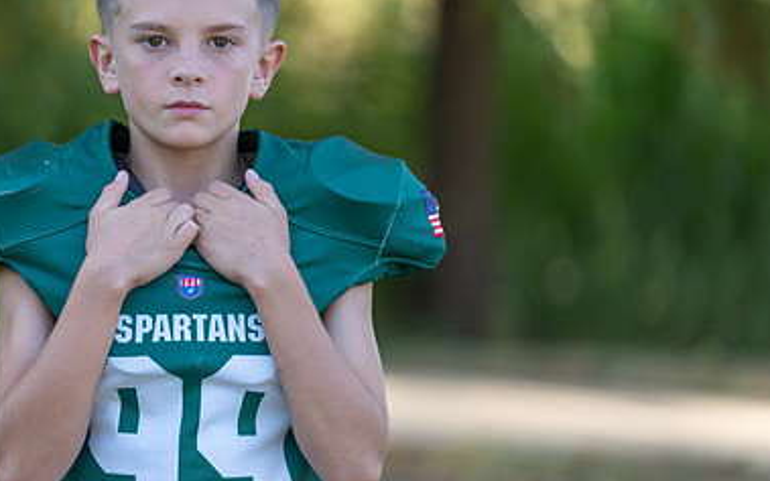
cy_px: 225
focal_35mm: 234
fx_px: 4911
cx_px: 187
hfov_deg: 9.0
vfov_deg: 5.6
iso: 125
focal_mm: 150
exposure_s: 1/320
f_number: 2.8
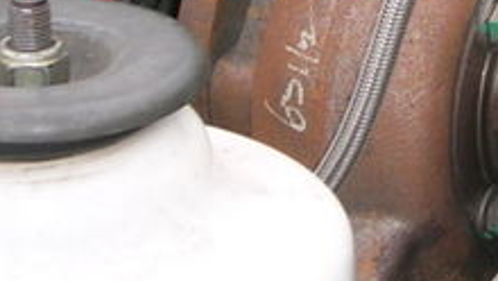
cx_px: 684
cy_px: -116
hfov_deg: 7.8
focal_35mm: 273
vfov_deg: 4.4
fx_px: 3607
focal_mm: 10.5
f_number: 3.7
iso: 50
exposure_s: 1/30
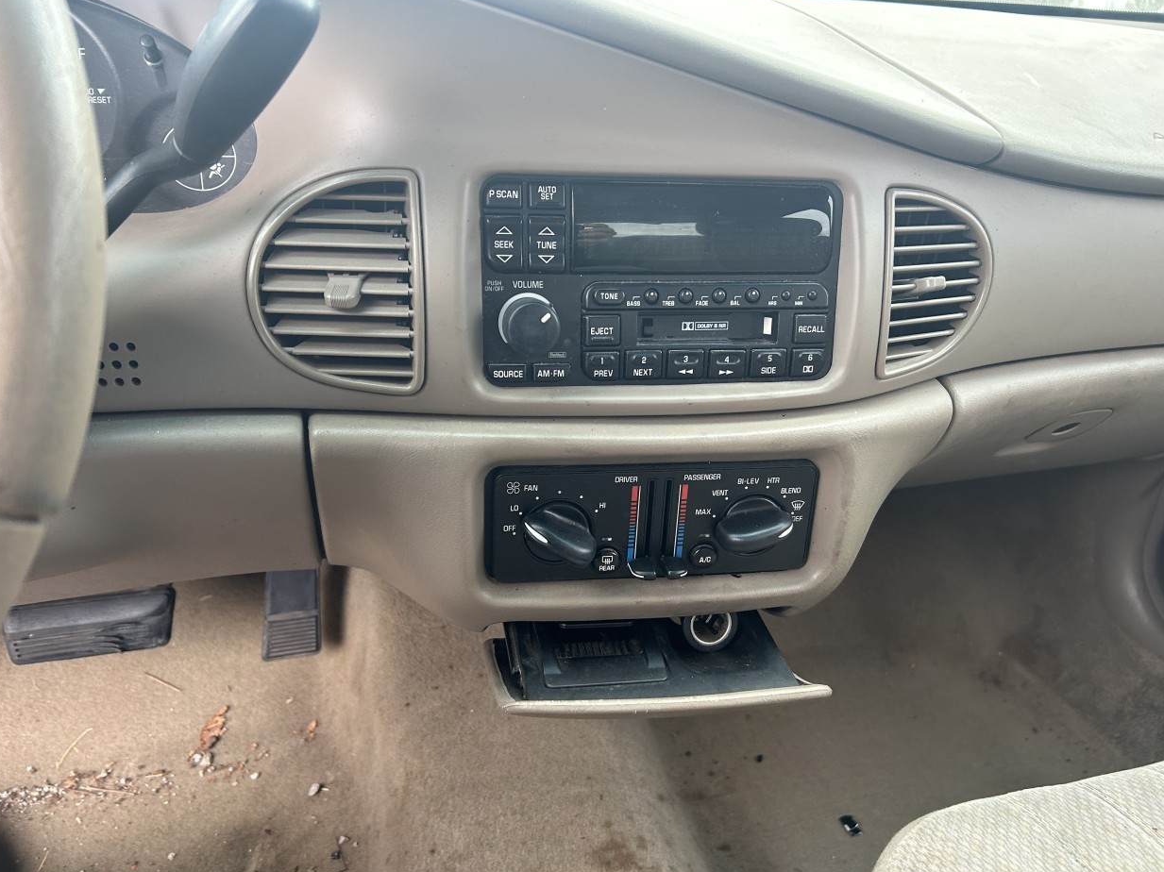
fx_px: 908
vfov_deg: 51.3
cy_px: 444
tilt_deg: -23.2
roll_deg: -1.6
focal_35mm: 27
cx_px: 591
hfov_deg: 65.3
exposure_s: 1/104
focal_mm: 5.7
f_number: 1.5
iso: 125
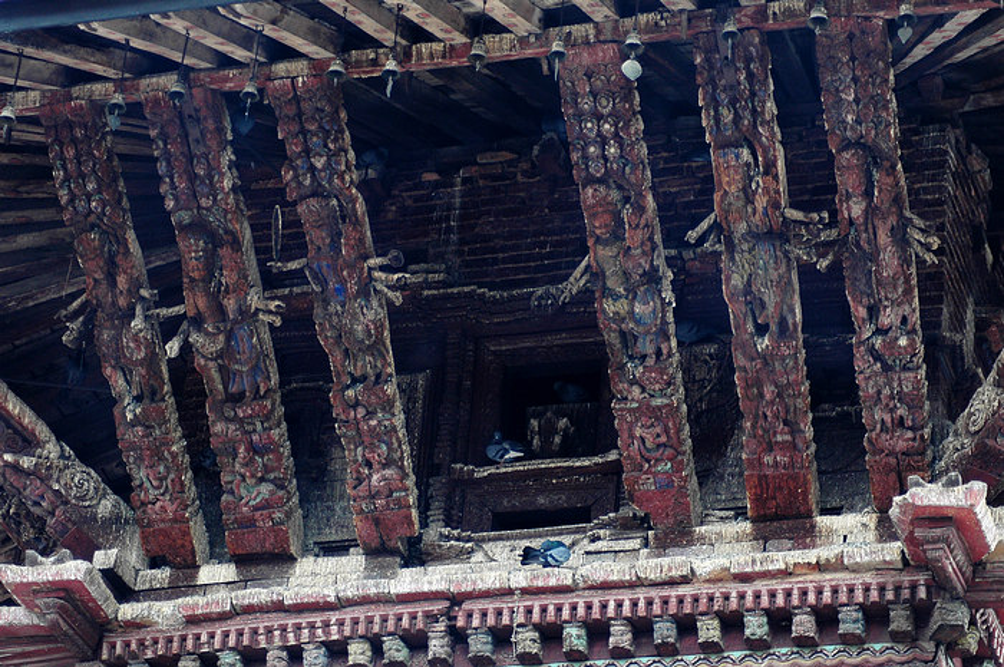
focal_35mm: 135
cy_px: 334
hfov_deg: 15.2
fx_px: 3761
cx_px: 502
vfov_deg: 10.1
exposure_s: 1/400
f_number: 4.2
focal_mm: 90
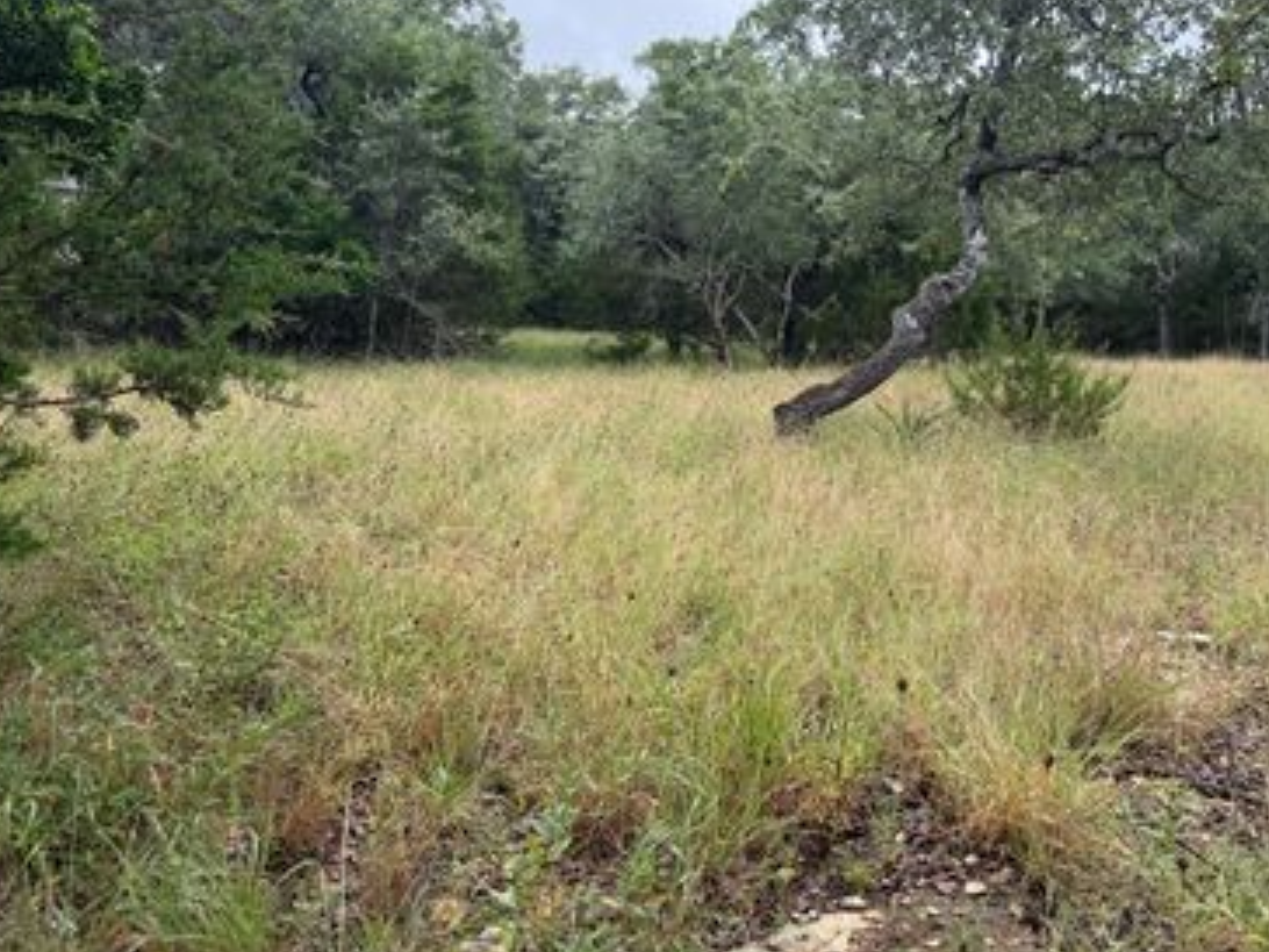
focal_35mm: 33
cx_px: 763
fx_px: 1210
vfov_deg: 42.8
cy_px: 389
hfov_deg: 54.9
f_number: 1.78
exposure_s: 1/943
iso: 100
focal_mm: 6.76
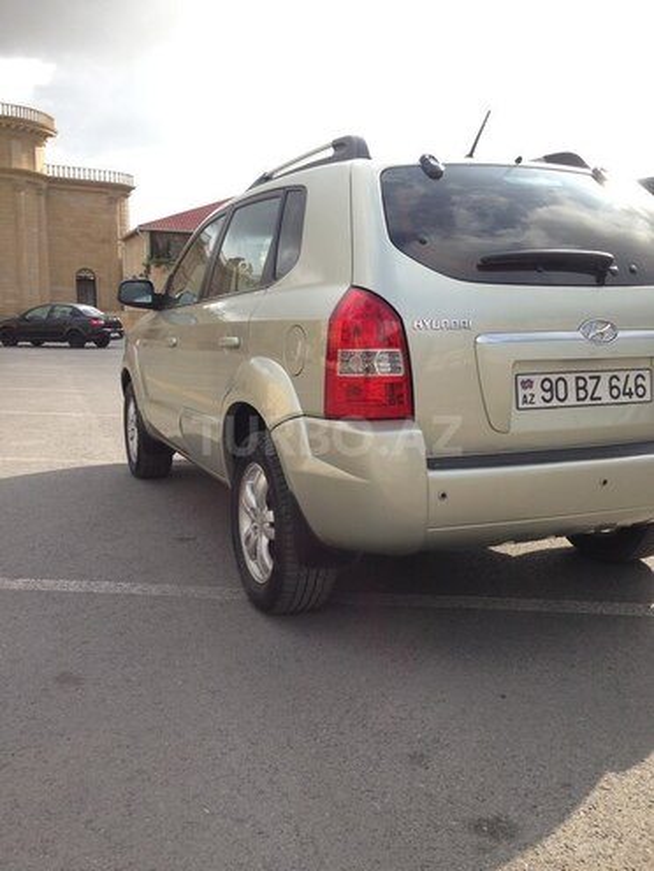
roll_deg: +0.1
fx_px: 831
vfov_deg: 55.4
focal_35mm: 33
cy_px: 436
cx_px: 327
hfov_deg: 42.9
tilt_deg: -9.9
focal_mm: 4.12
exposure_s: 1/786
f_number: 2.4
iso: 50
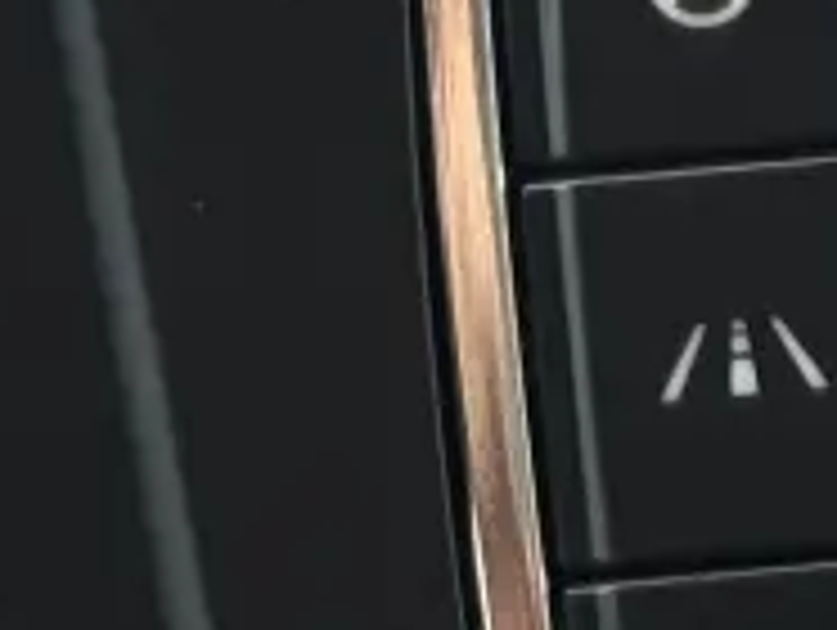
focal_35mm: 371
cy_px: 342
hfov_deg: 5.0
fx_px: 8982
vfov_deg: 4.0
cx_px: 2691
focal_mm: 6.76
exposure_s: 1/215
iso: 64
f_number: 1.78
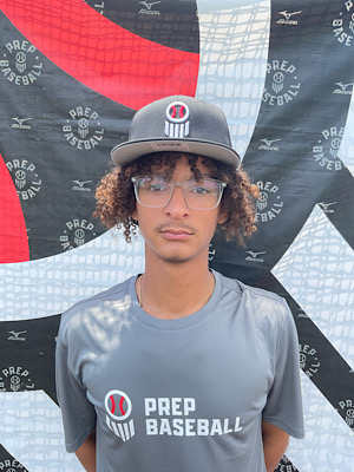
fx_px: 395
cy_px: 236
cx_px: 177
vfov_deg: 61.7
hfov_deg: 48.2
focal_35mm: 29
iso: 16
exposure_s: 1/331
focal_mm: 3
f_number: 1.8
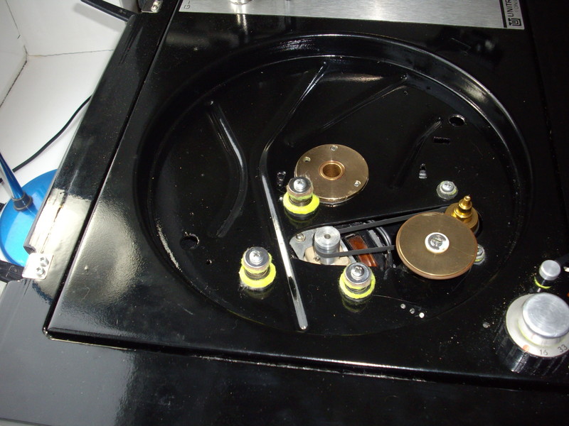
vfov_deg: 38.7
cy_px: 213
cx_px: 284
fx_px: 608
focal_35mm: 37
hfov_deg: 50.1
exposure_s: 1/50
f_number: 2.8
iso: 160
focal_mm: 6.2
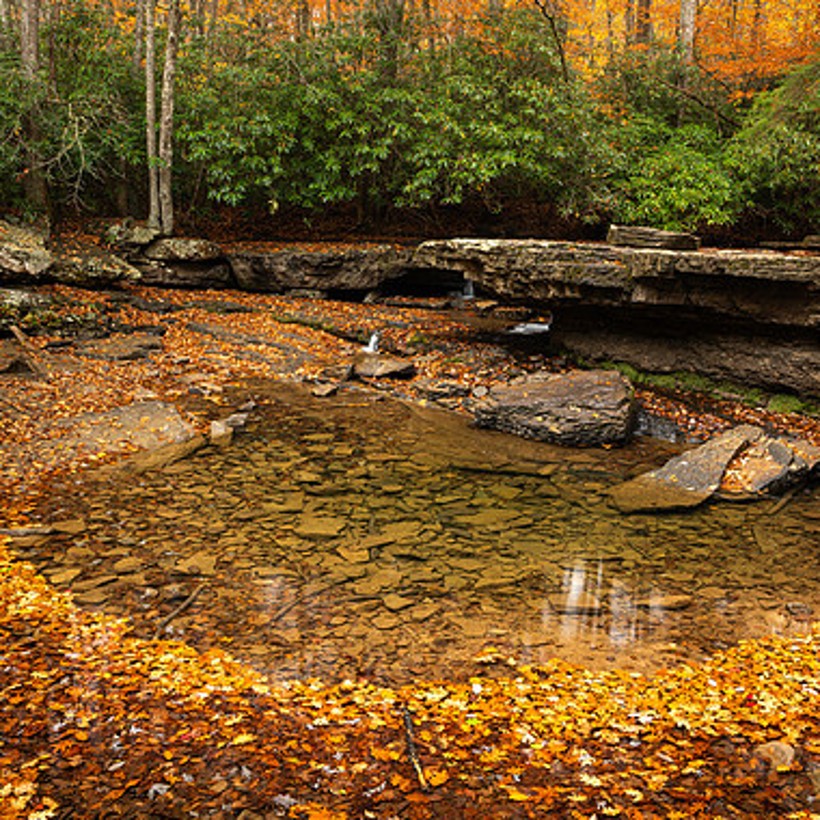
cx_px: 464
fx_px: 938
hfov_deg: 47.1
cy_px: 411
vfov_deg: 47.2
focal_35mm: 35
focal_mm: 27
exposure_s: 2
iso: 100
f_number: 13
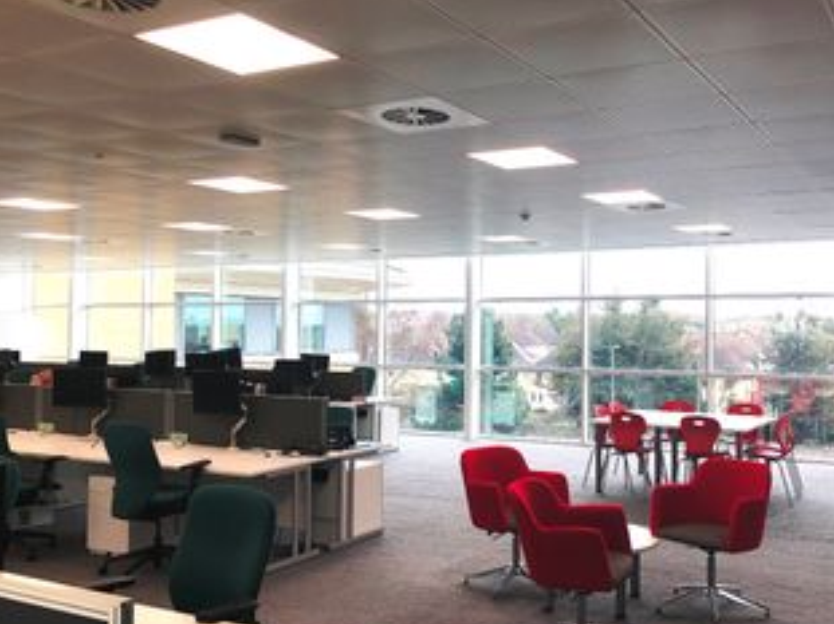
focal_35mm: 36
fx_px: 867
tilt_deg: +1.8
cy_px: 295
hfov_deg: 50.9
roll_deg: +0.0
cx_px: 515
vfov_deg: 39.6
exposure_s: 1/100
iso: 32
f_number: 1.8
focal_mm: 4
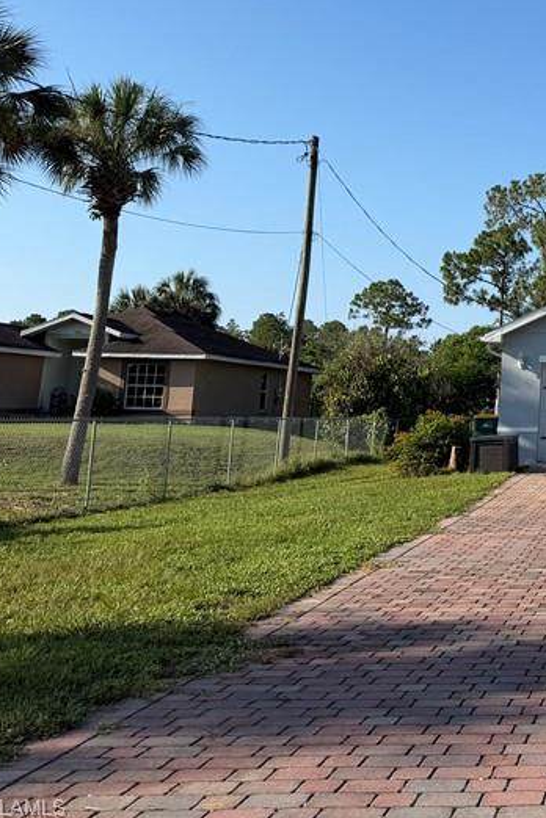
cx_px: 753
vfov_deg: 39.4
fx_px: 1115
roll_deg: -0.6
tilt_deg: +7.2
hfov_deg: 23.5
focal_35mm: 49
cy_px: 221
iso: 80
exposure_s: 1/3953
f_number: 1.78
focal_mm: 6.76
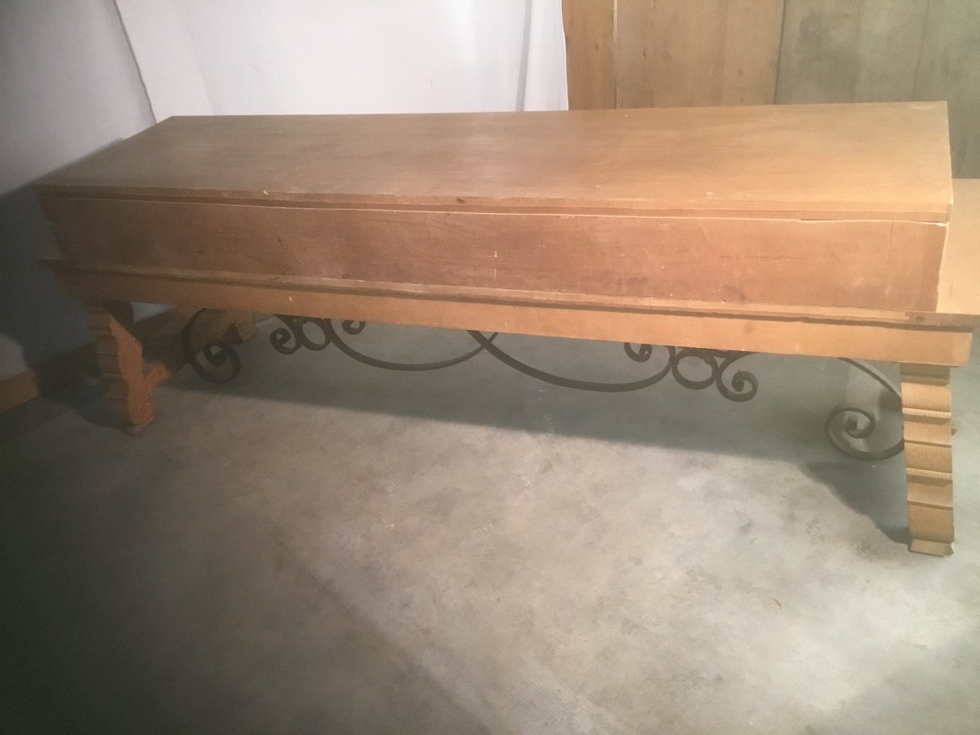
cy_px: 368
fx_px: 878
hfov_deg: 58.4
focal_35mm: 31
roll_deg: +8.0
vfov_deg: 45.4
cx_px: 490
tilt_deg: -30.1
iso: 200
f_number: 2.4
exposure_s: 1/33
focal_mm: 3.3
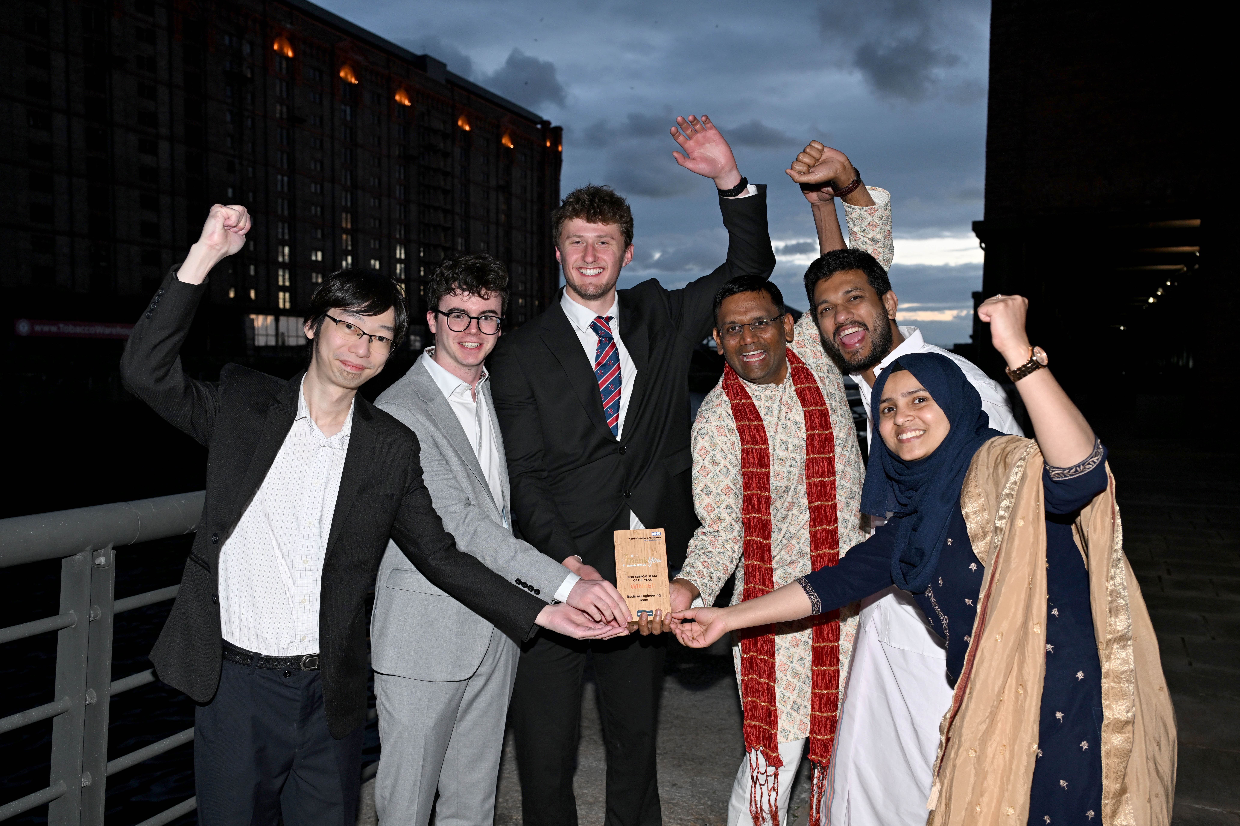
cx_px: 620
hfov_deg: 63.7
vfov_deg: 45.0
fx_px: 999
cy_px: 413
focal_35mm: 29
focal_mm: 29
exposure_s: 1/160
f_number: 4.5
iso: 800
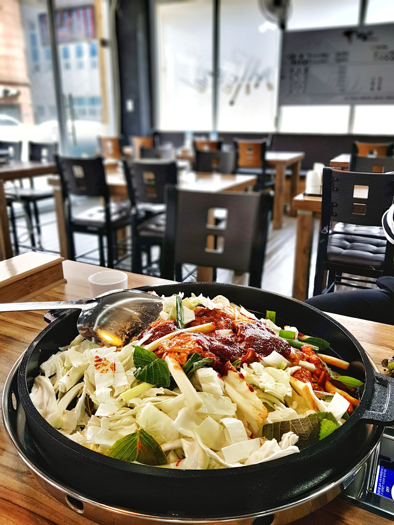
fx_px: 395
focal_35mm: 26
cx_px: 197
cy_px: 262
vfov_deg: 67.3
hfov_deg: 53.1
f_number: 1.7
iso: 40
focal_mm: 4.2
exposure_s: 1/202
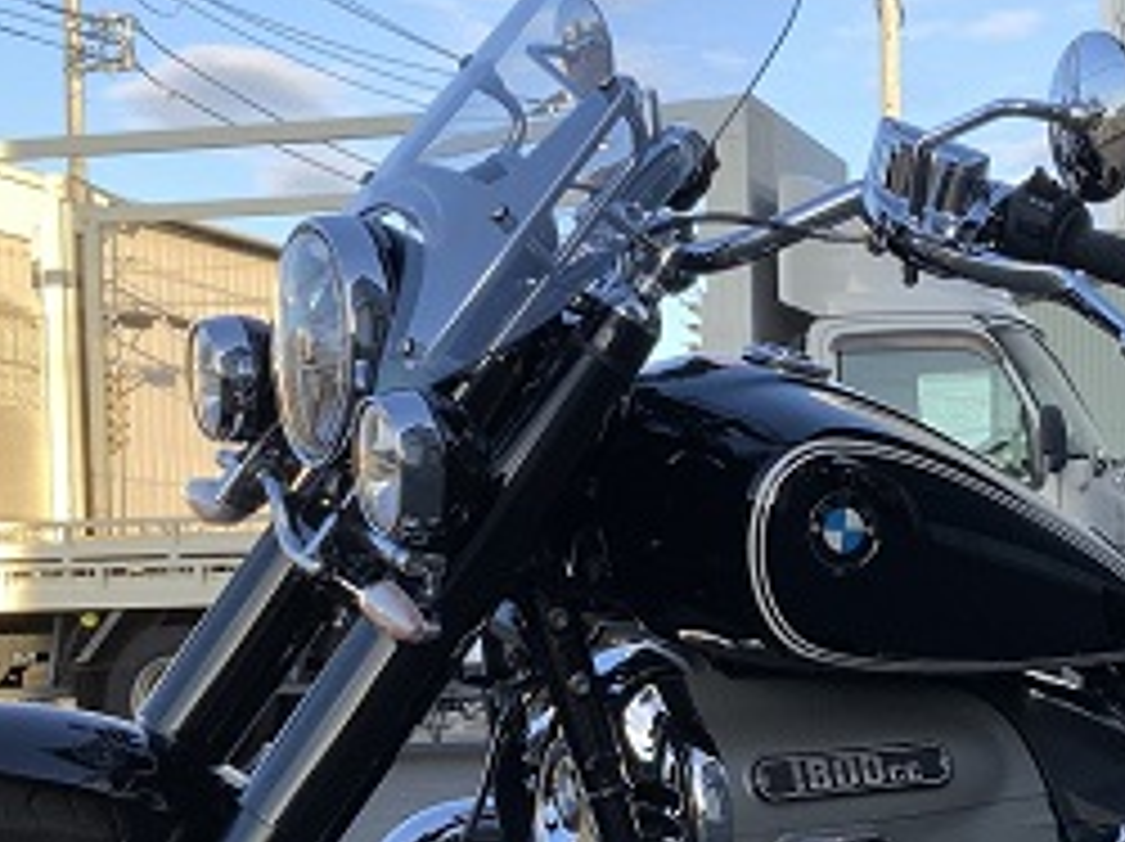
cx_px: 850
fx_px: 2662
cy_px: 696
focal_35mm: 82
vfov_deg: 17.8
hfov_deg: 23.6
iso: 16
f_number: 1.8
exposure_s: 1/580
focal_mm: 3
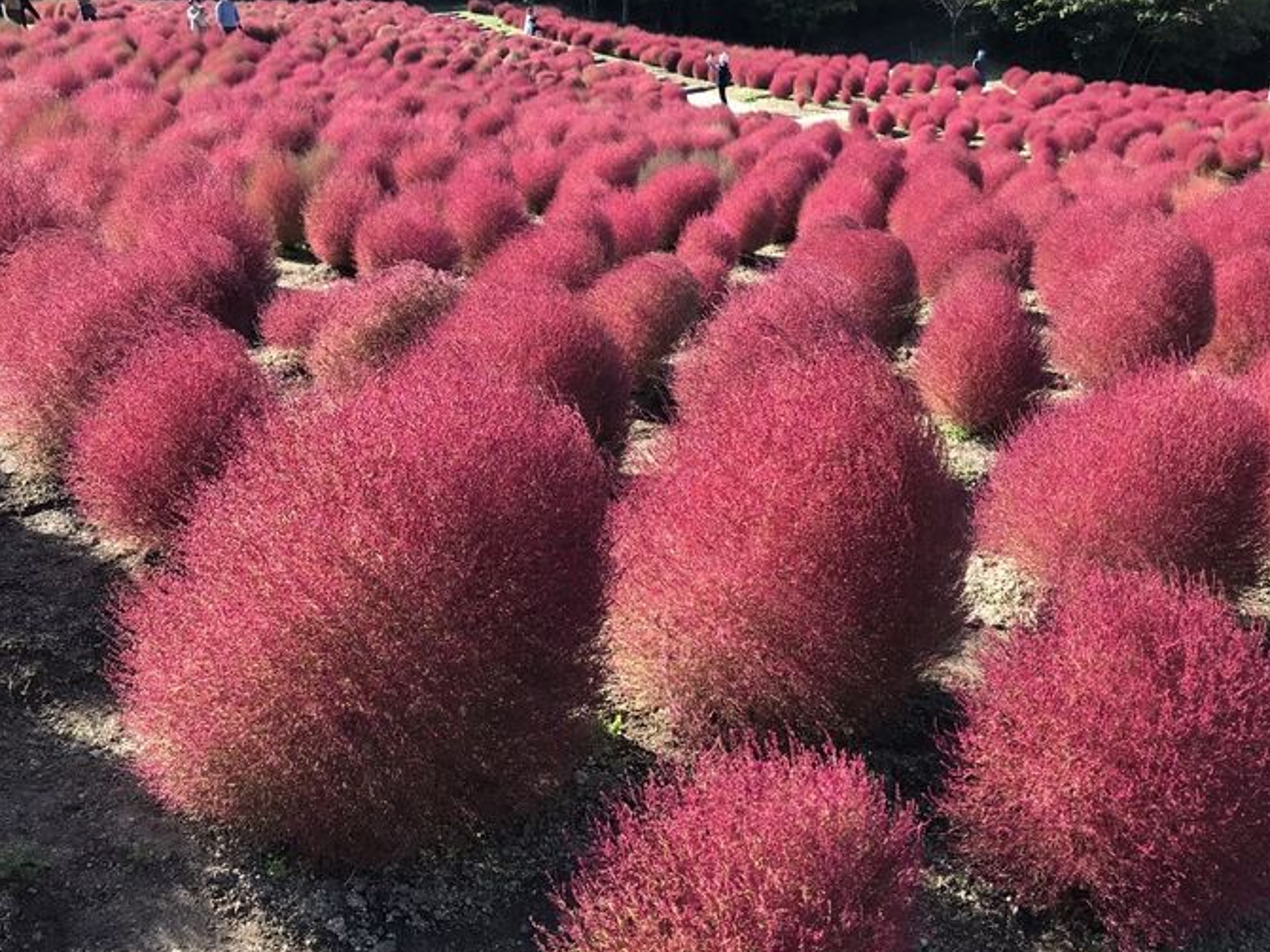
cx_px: 586
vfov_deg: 41.8
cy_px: 438
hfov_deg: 53.9
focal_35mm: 34
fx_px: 1247
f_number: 1.8
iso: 20
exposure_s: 1/381
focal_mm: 3.99
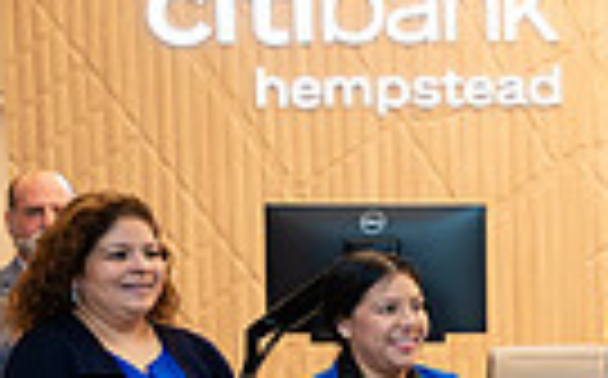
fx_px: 1953
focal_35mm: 118
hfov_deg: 16.2
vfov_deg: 11.0
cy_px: 387
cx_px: 914
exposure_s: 1/200
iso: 400
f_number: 3.2
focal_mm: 26
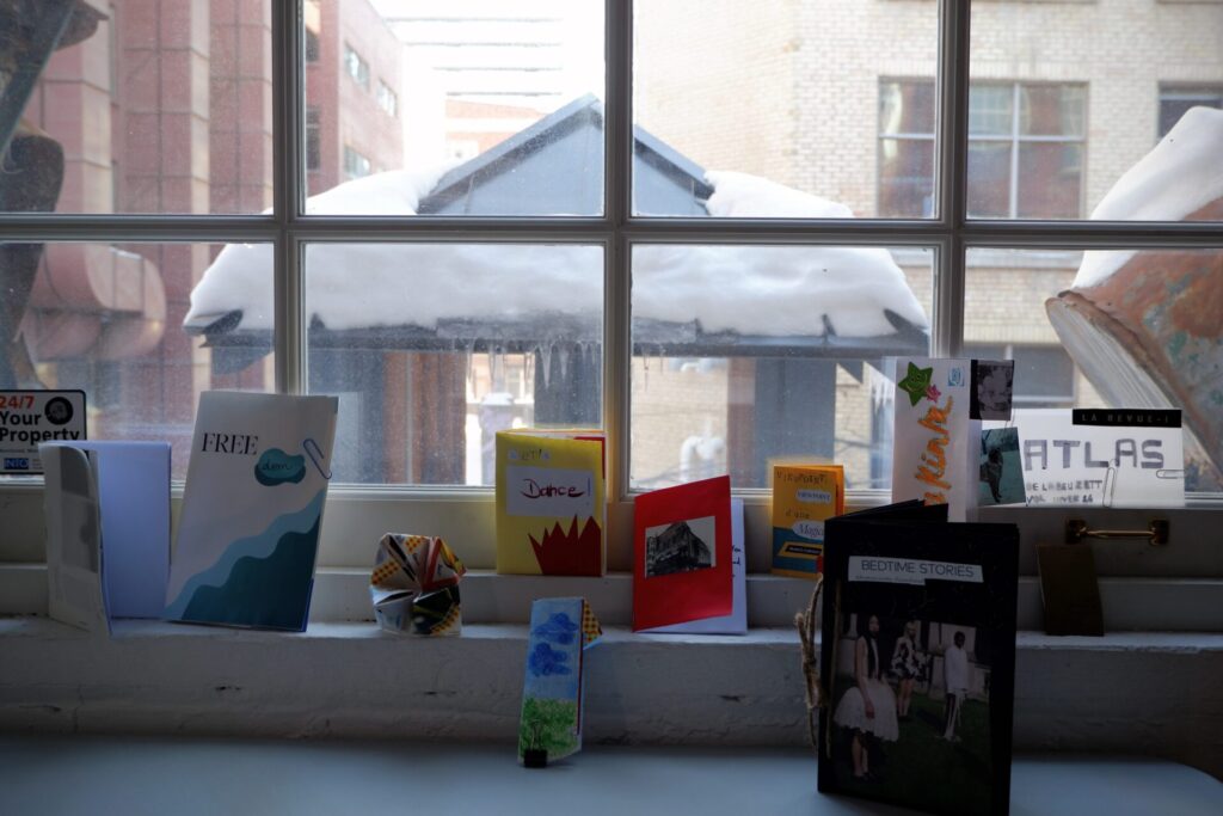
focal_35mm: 33
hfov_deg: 57.2
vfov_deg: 40.0
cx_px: 612
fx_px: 1121
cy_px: 408
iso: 200
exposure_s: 1/42
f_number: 4.2
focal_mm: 22.8
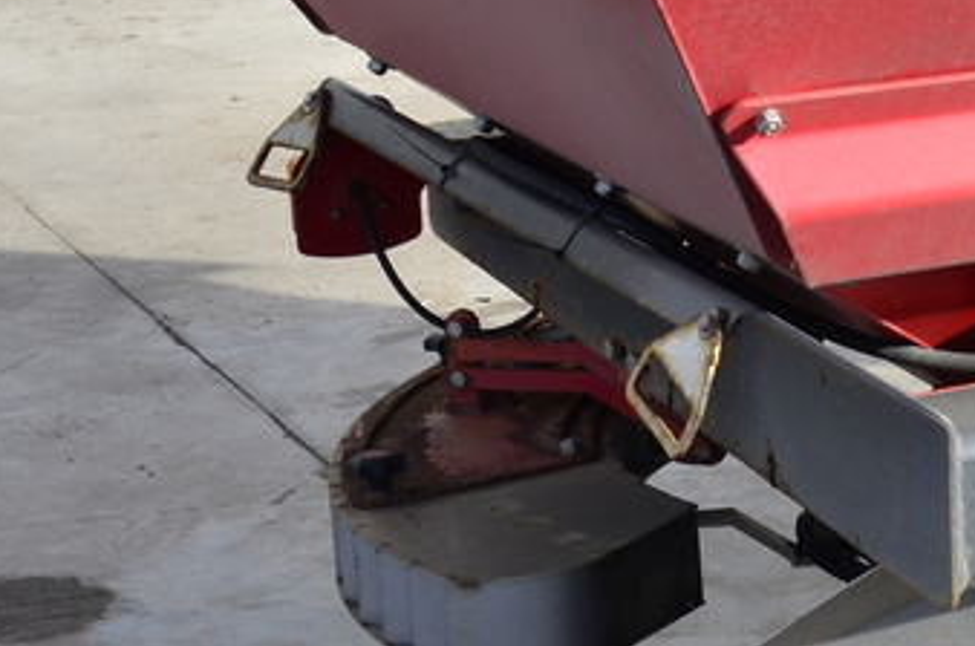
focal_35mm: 142
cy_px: -138
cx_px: 1460
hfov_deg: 13.6
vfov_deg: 9.5
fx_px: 3836
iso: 125
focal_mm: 25
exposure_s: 1/200
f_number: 10
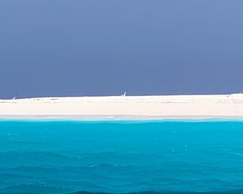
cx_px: 108
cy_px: -8
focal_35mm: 253
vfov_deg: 6.1
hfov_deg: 7.6
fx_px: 1820
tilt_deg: +6.1
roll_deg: +2.4
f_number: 2.4
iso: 16
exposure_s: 1/1546
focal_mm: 6
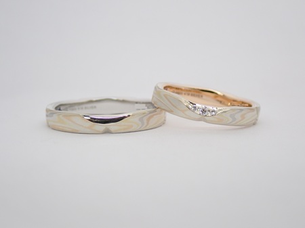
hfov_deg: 25.3
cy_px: 114
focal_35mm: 77
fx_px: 678
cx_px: 152
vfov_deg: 19.1
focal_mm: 13.65
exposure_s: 1/125
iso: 200
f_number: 4.1
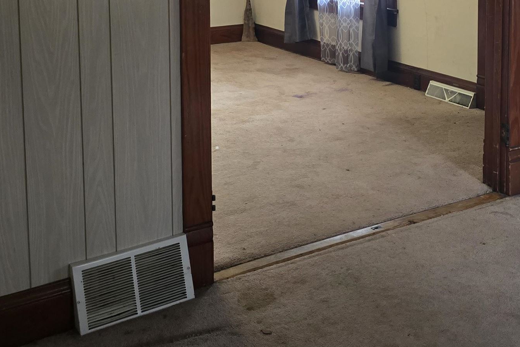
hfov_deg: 35.9
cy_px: 0
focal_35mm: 55
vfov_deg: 23.6
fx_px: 794
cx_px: 348
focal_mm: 6.3
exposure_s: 1/60
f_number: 1.7
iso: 640
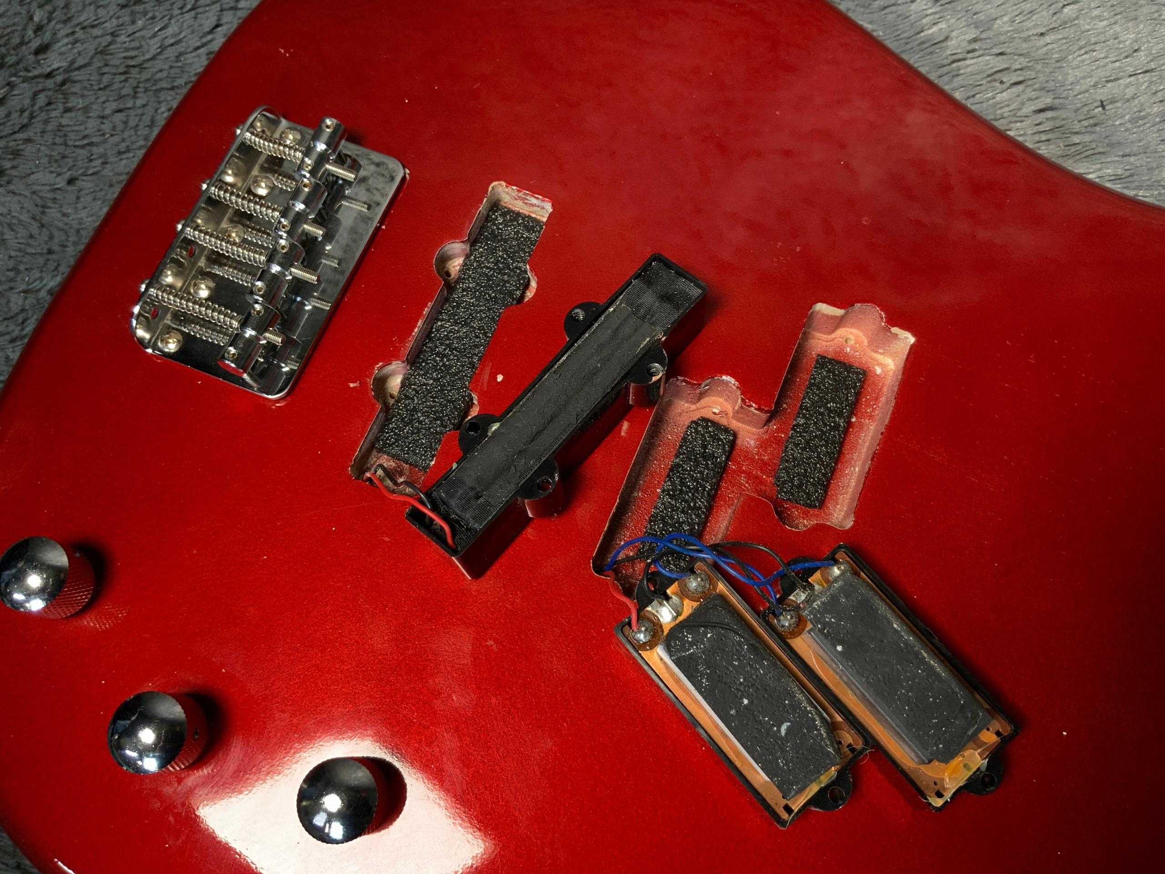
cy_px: 437
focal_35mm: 29
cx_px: 582
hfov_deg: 61.7
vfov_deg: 48.2
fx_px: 976
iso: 80
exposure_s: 1/52
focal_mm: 3
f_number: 1.8
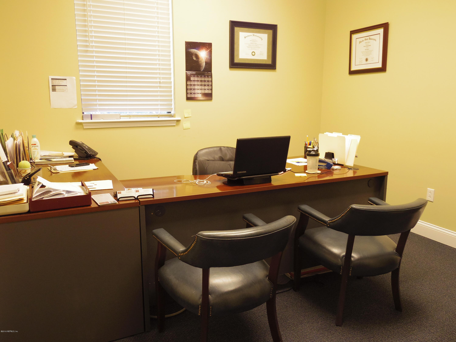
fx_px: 382
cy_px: 171
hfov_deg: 61.7
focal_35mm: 29
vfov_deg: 48.2
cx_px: 228
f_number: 3.2
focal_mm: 6.3
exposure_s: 1/50
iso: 400
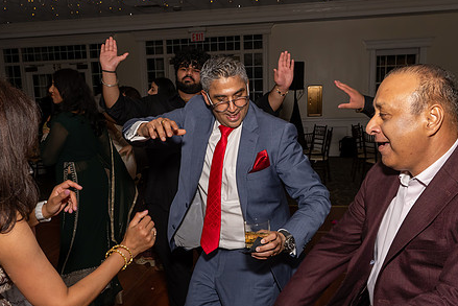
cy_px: 191
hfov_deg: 53.1
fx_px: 458
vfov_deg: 36.7
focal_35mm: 36
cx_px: 217
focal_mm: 17
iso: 640
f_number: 8
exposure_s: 1/250
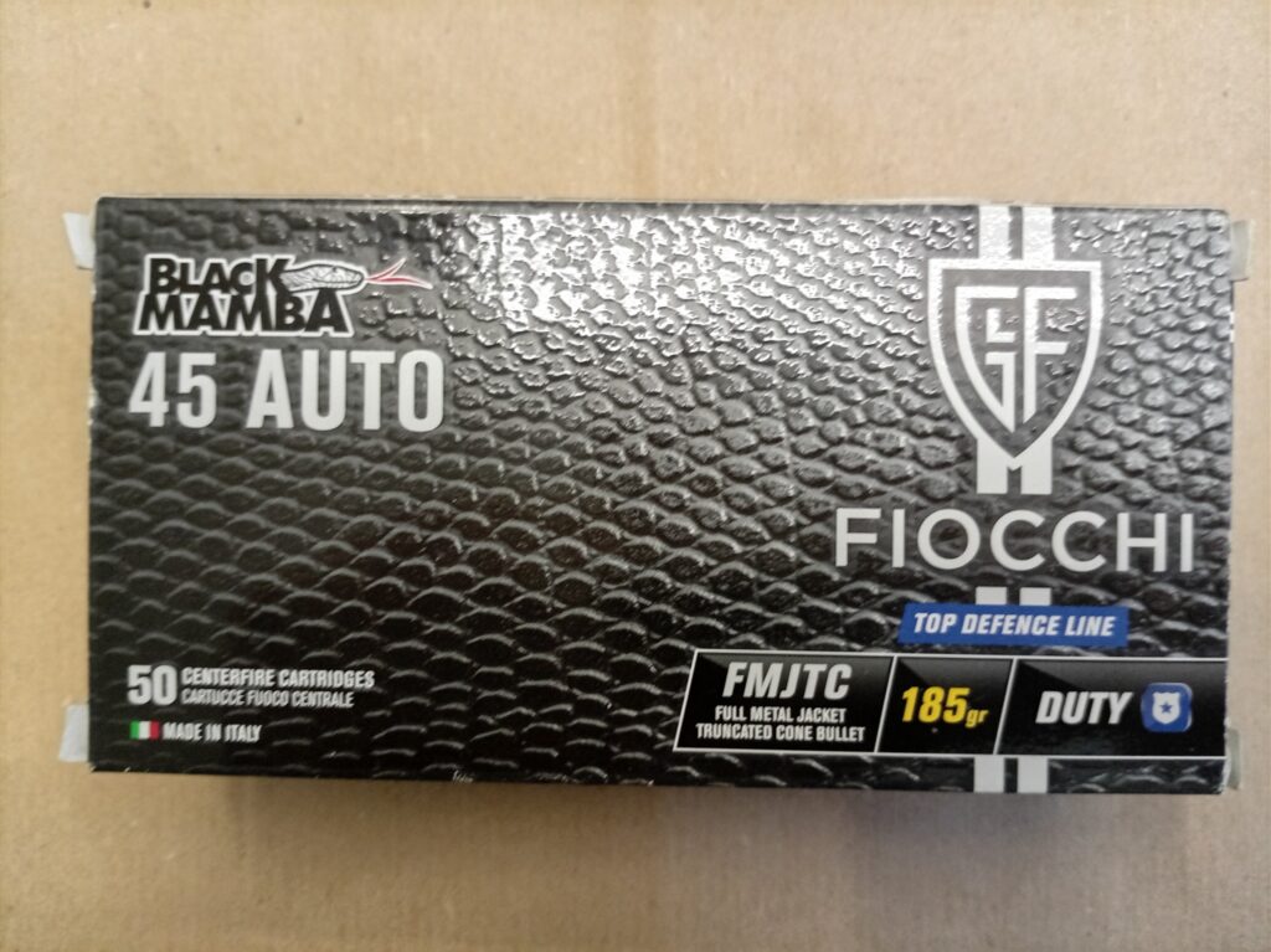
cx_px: 636
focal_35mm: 25
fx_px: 917
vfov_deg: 54.8
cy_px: 476
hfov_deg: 69.4
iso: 300
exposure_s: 1/25
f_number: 1.8
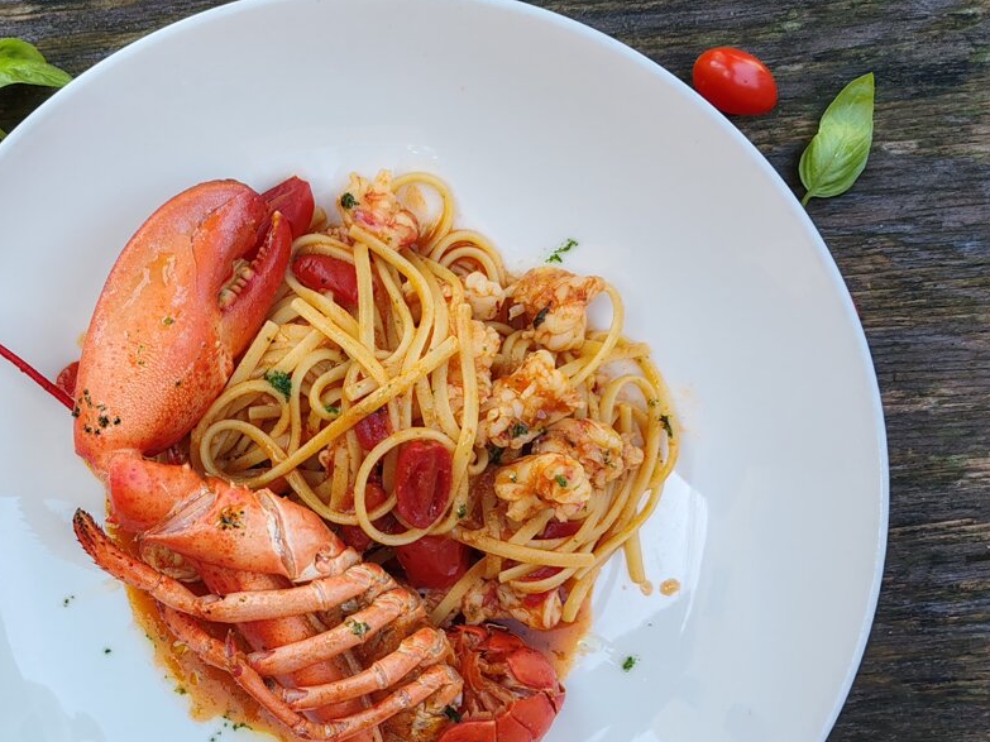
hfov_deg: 45.9
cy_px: 513
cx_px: 311
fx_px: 1144
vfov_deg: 35.5
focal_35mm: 40
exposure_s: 1/100
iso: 100
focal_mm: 6.12
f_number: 1.9
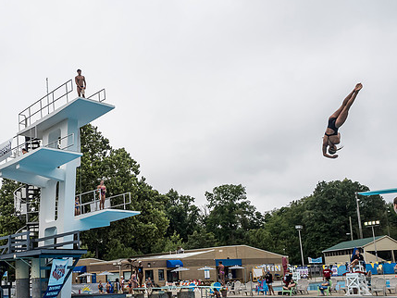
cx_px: 132
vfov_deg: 38.0
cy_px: 212
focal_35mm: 37
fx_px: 424
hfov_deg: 49.2
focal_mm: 12
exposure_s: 1/1000
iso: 640
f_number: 6.3
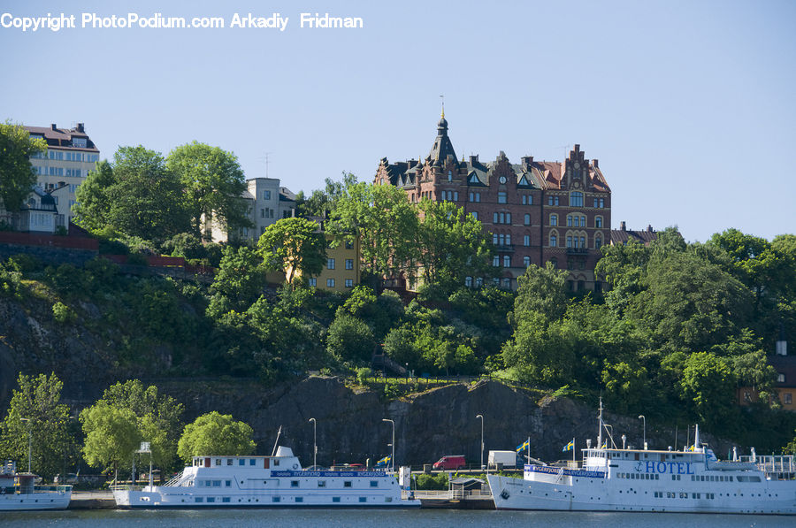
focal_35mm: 142
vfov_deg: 9.6
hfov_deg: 14.4
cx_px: 398
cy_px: 264
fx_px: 3146
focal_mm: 95
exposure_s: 1/640
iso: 200
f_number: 5.6
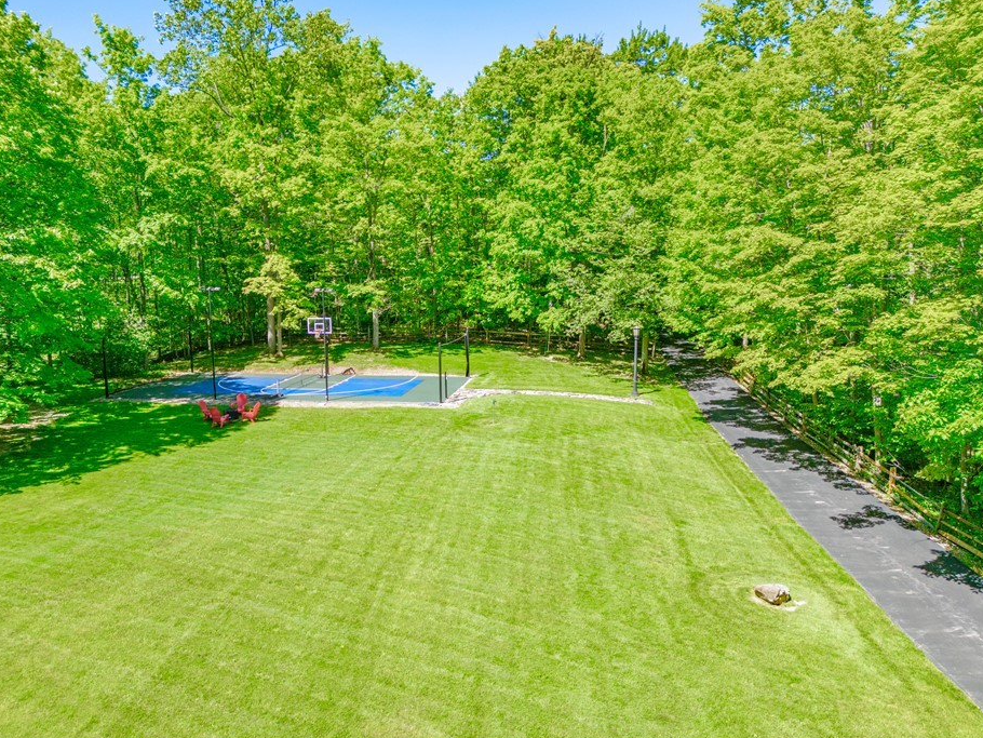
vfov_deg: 51.4
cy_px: 370
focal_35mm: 27
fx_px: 767
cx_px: 495
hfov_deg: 65.3
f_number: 1.7
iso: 100
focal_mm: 6.72
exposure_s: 1/1000
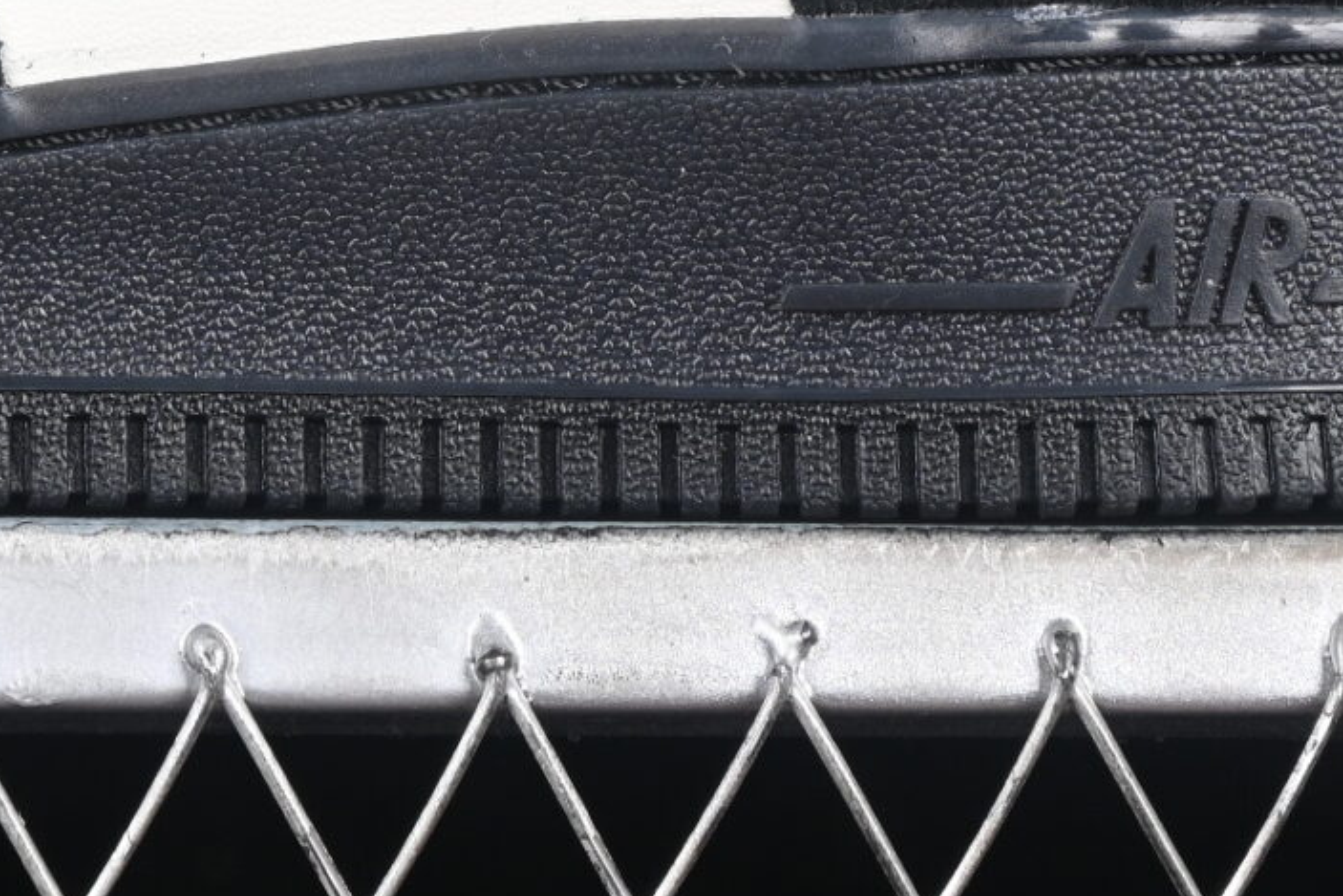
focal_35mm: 273
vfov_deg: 5.0
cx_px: -44
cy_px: -473
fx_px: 10186
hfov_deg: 7.5
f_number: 6.3
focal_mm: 50
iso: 160
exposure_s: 1/60
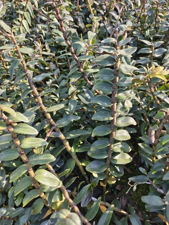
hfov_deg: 58.9
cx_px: 84
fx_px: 150
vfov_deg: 73.9
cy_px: 112
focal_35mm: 23
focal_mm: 5.5
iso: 99
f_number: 1.75
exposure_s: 1/100
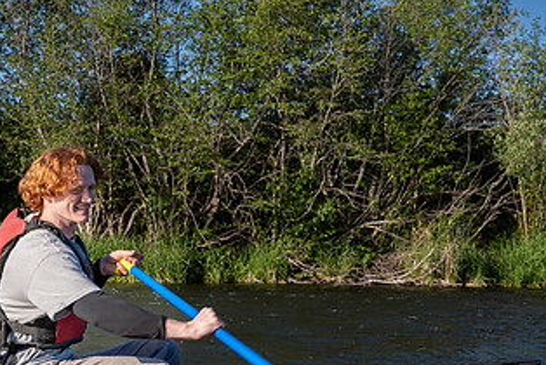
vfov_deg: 18.5
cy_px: 303
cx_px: 108
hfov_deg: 27.1
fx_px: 1108
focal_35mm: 73
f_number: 7.1
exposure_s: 1/400
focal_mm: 26
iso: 100
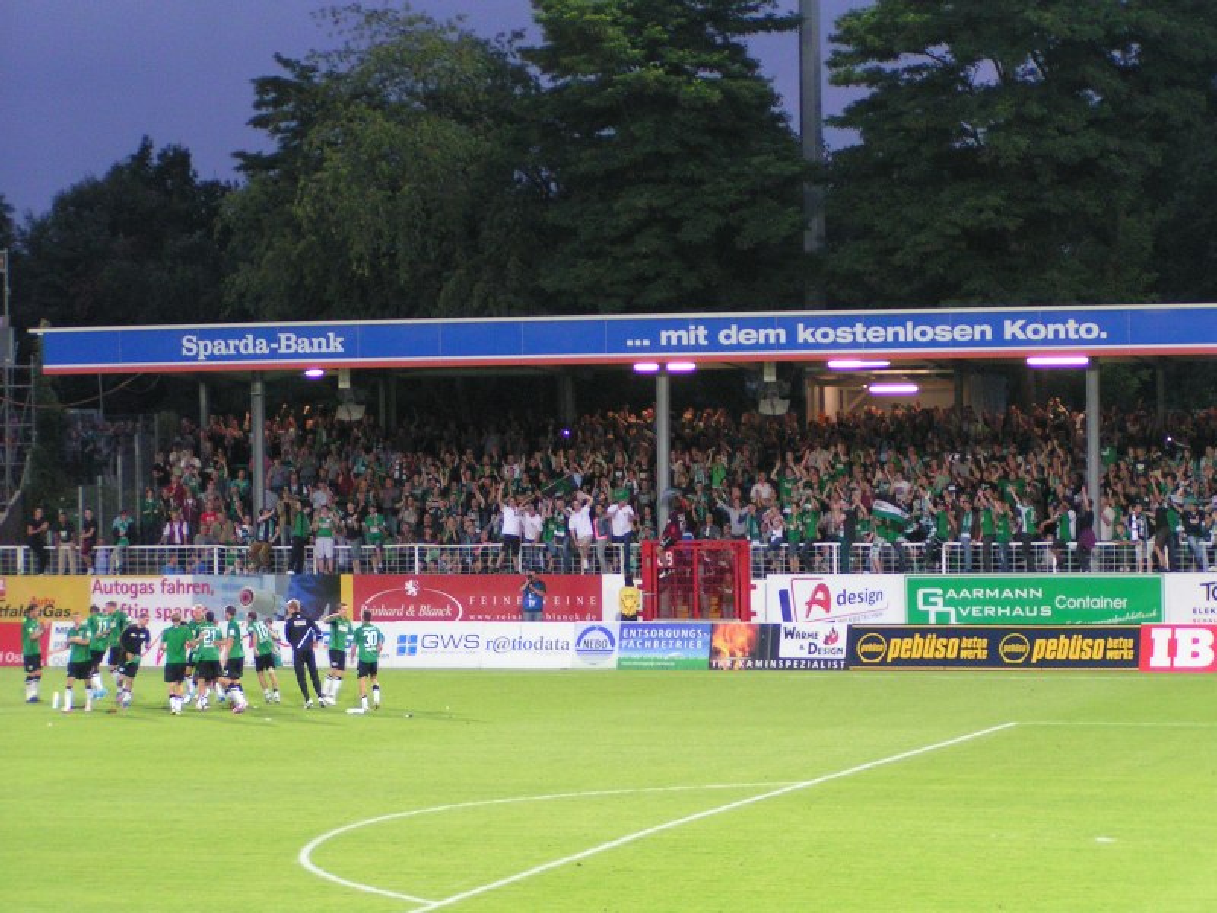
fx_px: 4184
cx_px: 608
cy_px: 456
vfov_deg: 12.5
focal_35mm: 119
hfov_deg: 16.6
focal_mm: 18.2
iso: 200
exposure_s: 1/50
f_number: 3.5
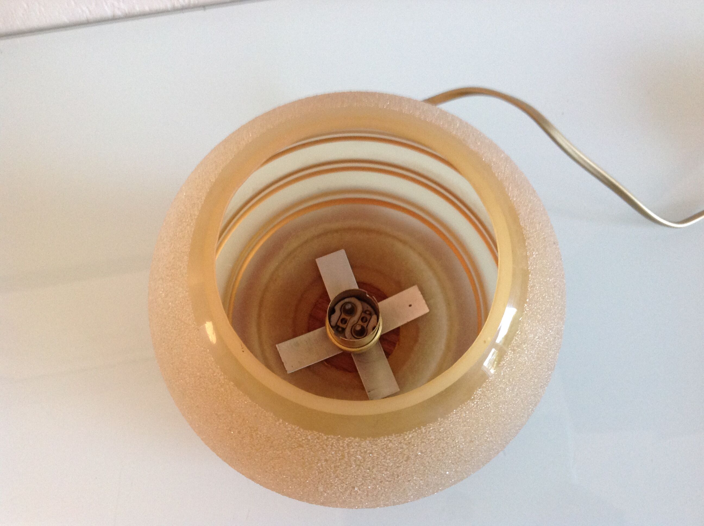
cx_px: 352
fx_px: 711
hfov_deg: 52.7
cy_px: 263
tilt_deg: -76.9
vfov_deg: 40.6
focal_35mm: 35
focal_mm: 4.28
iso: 200
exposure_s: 1/15
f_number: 2.4
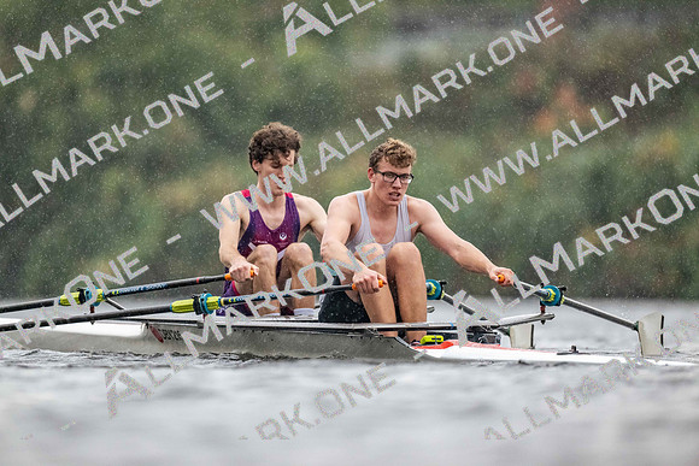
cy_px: 233
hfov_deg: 3.4
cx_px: 350
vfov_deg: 2.3
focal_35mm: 600
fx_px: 11652
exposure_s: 1/2500
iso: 5000
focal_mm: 600
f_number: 4
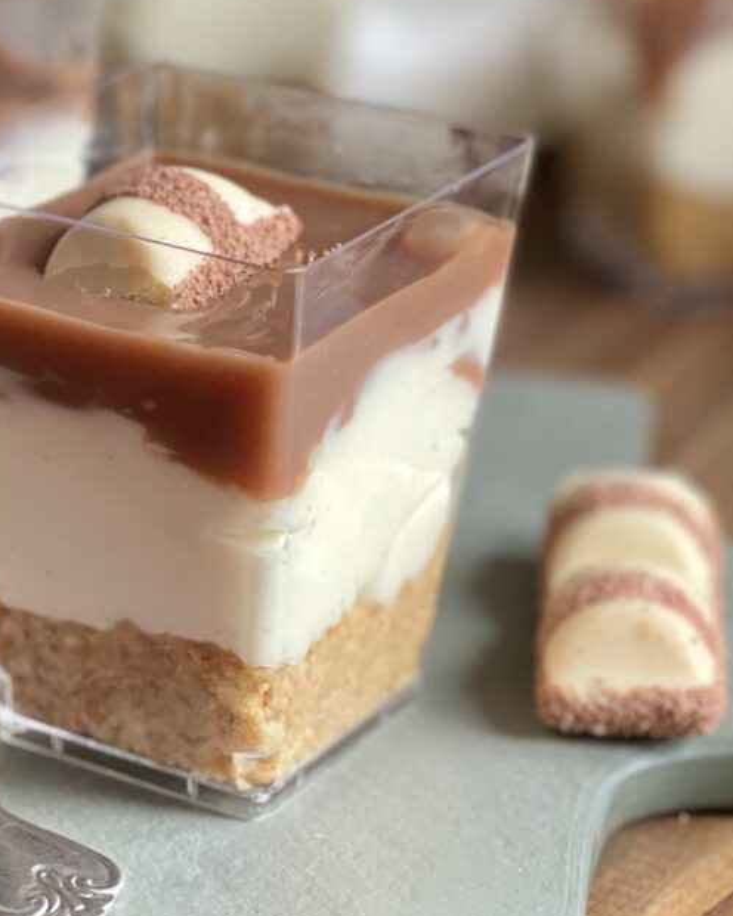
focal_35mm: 129
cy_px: 192
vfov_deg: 14.8
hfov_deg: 11.9
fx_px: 3498
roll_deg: -0.4
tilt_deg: -19.3
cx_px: 176
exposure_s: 1/40
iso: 250
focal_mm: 7.5
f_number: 2.2
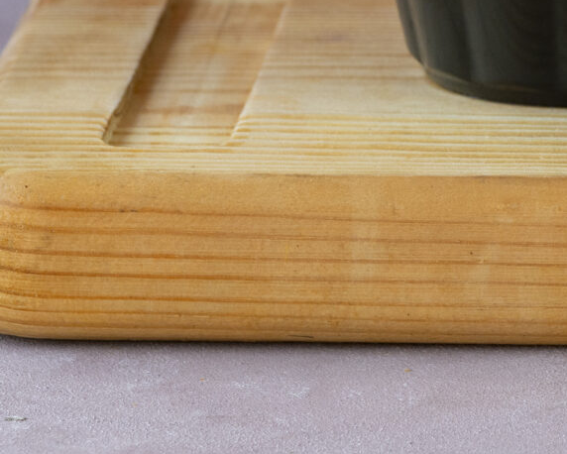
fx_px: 5993
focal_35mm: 357
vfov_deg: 4.3
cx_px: 960
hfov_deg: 5.3
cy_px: -372
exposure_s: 1/125
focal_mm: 85
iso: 640
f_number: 6.7
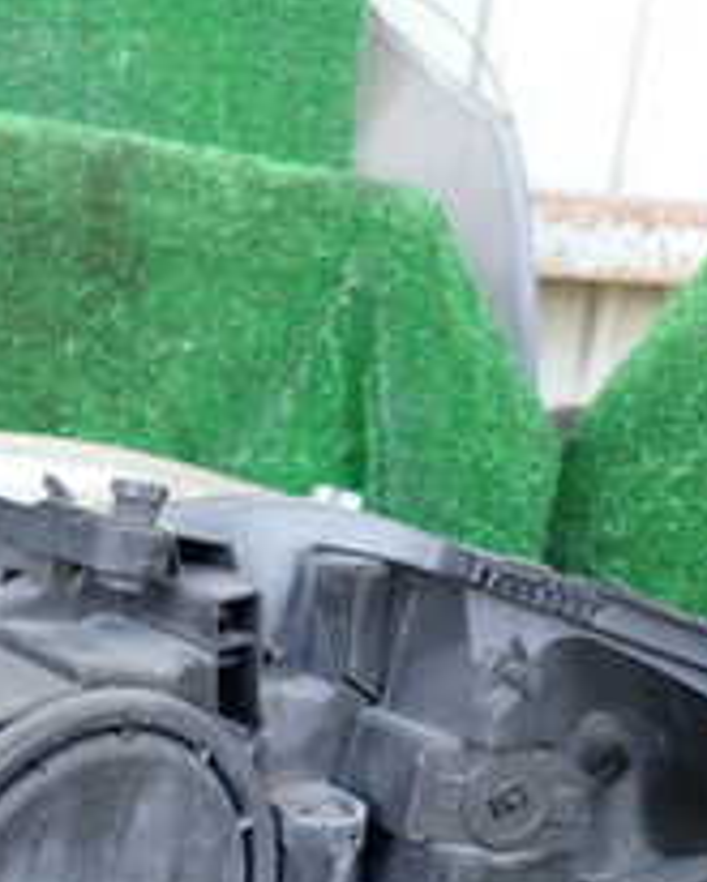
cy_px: 672
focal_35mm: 71
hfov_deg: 20.2
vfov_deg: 26.4
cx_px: -141
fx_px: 1856
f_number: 2
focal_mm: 4.5
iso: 160
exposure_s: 1/60
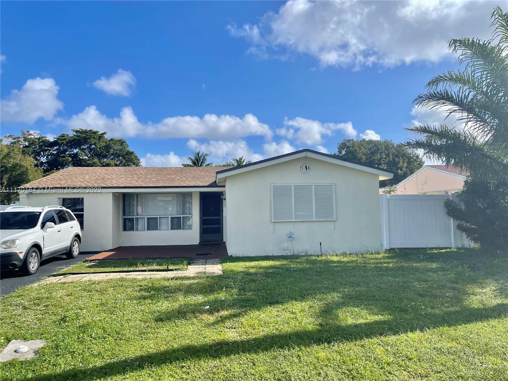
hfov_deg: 67.3
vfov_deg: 53.1
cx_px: 254
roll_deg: +0.7
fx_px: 382
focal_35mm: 26
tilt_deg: +1.6
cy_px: 190
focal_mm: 5.1
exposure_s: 1/4049
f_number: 1.6
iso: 32
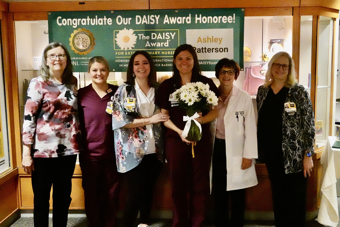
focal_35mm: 32
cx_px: 170
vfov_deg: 41.1
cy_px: 114
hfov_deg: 58.7
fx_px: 302
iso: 6400
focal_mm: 11.76
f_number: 4
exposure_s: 1/200
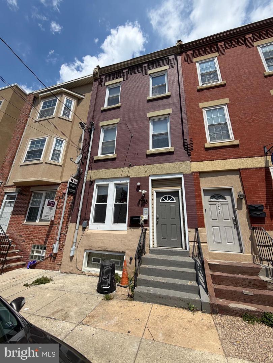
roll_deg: -2.3
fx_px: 147
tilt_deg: +20.1
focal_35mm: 14
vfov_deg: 102.1
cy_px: 182
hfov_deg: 85.7
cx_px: 136
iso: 20
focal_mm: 2.22
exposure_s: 1/1211
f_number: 2.2
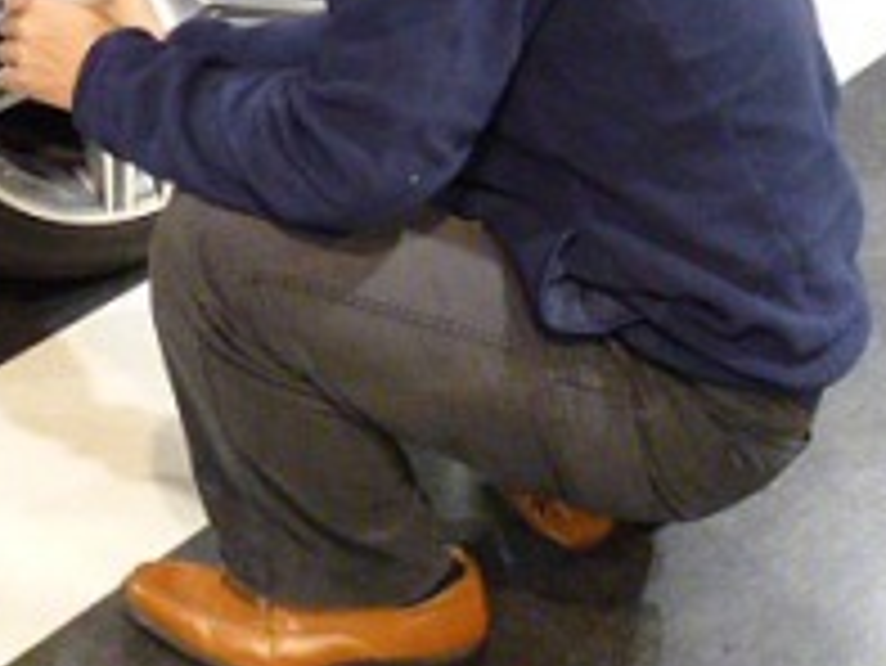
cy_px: -97
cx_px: 220
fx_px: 2203
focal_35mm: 86
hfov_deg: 22.5
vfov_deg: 16.6
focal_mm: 5.7
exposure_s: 1/40
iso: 800
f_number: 2.9
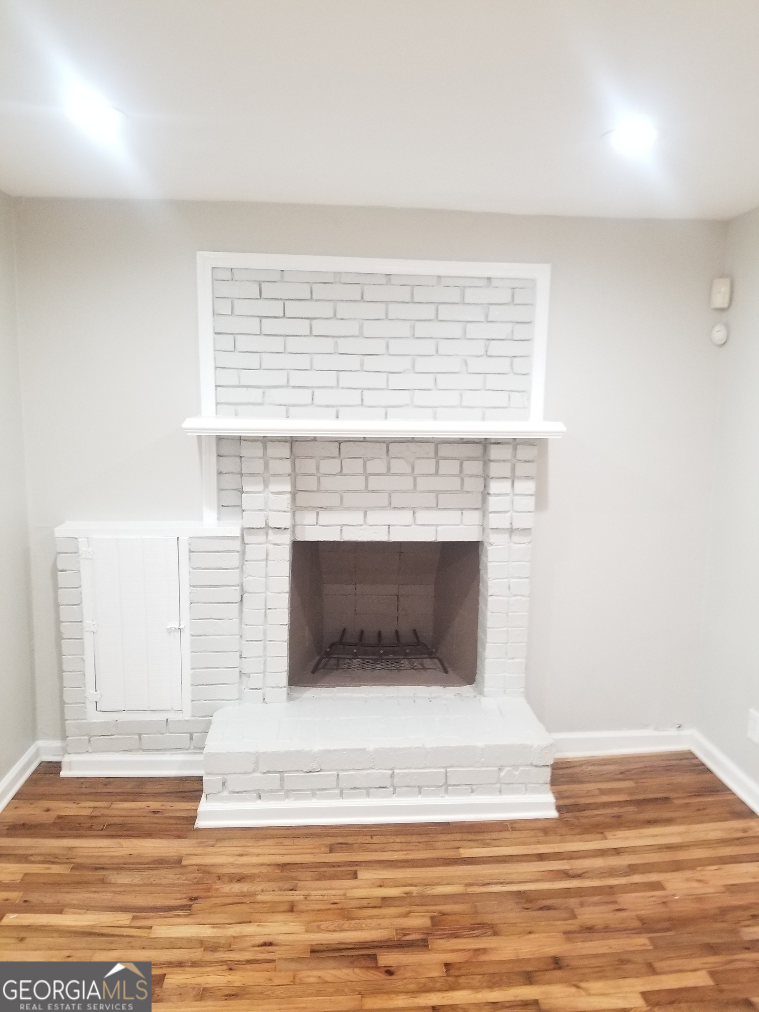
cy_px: 506
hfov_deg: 53.1
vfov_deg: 67.3
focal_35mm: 26
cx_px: 380
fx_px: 760
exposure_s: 1/30
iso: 200
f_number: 1.7
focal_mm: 4.3
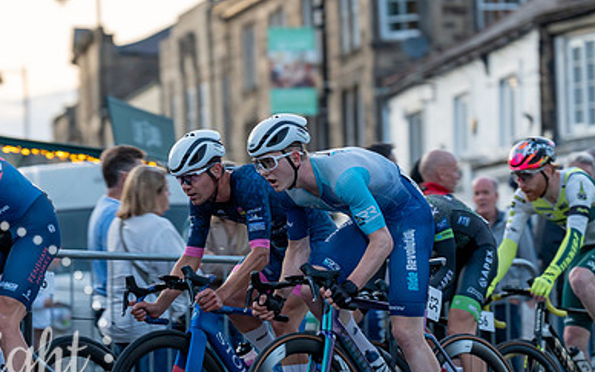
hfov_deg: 10.3
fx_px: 3310
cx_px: 207
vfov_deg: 6.4
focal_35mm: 204
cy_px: 282
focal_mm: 134
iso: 1000
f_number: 3.2
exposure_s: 1/640
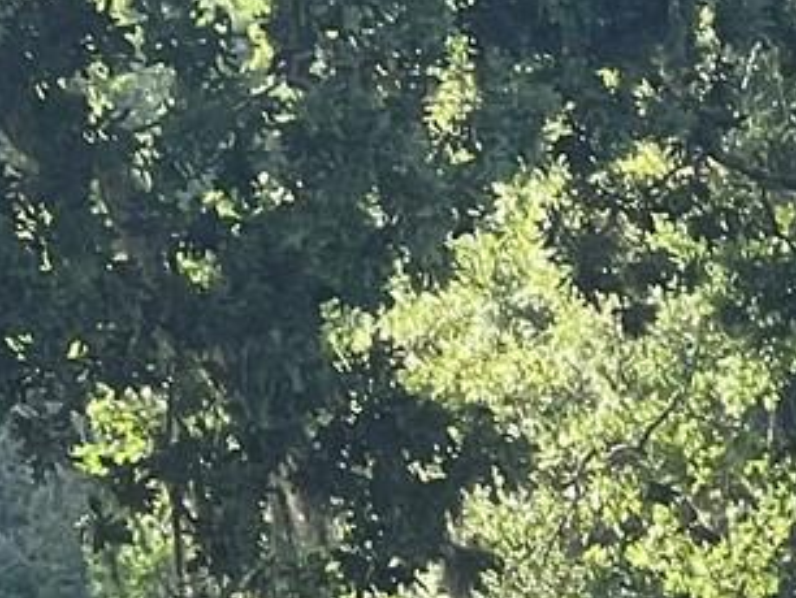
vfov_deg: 2.9
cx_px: 1683
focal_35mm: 515
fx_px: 11852
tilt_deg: -1.5
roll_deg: +0.0
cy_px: 1399
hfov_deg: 3.8
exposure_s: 1/121
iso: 25
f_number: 2.8
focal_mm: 9
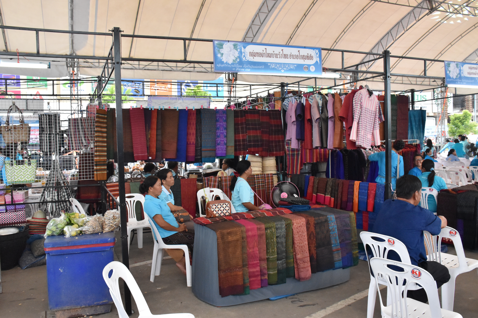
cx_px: 239
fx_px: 398
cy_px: 159
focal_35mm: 30
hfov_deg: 61.9
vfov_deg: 43.6
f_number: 9
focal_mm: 20
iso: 2000
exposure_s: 1/320
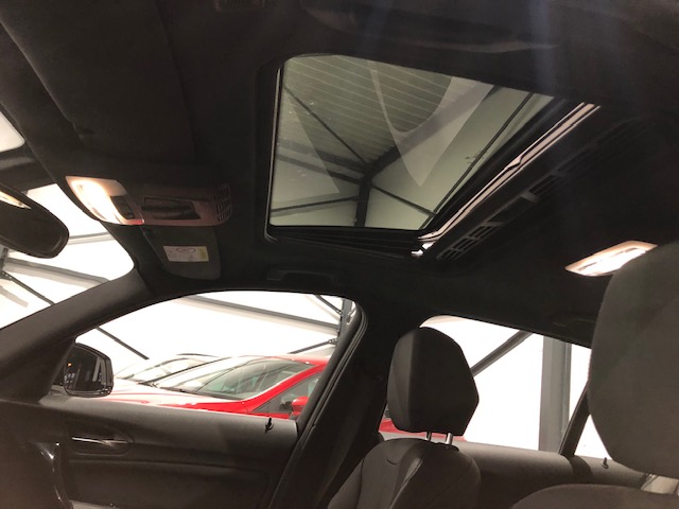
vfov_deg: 49.7
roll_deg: -9.0
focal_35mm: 28
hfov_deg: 63.4
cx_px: 340
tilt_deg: +14.9
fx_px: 549
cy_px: 254
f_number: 1.8
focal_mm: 3.99
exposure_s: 1/11
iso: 100
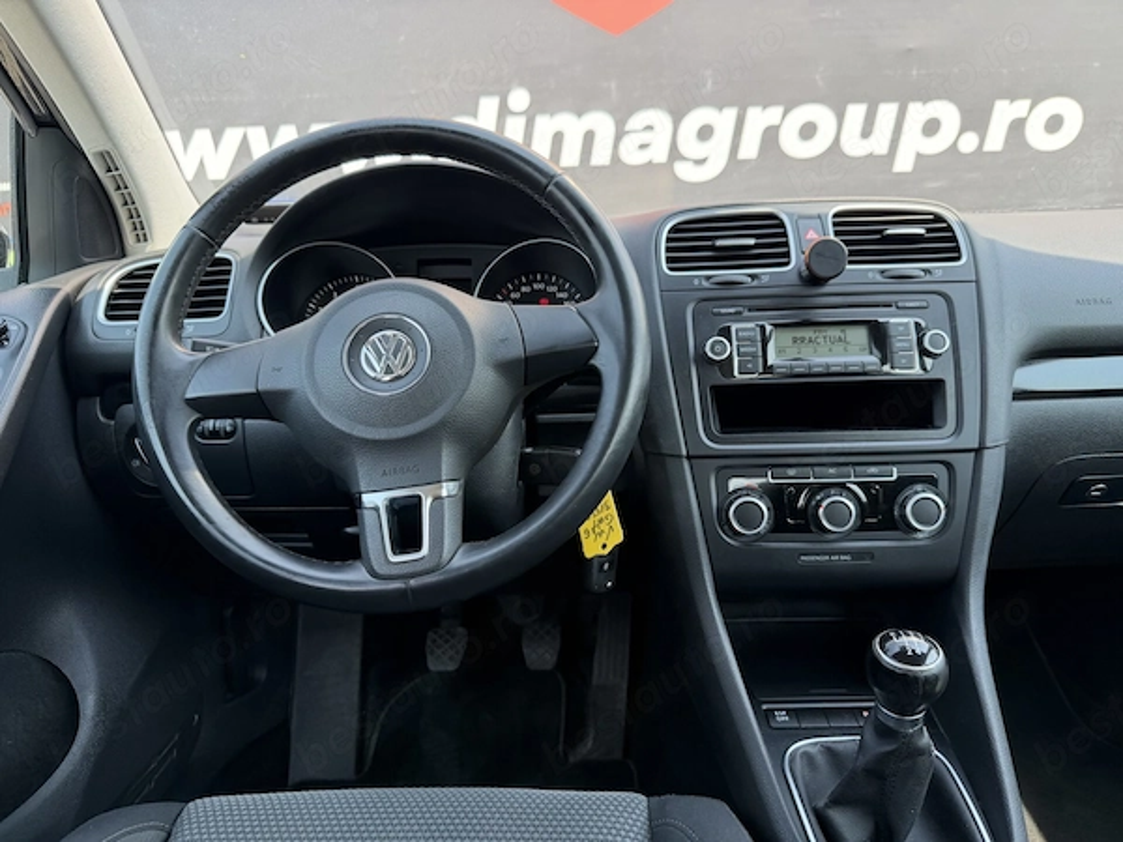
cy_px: 421
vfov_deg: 56.8
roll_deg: +2.8
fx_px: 779
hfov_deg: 71.6
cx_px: 562
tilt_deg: -13.3
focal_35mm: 24
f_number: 1.78
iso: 100
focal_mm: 6.76
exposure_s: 1/355
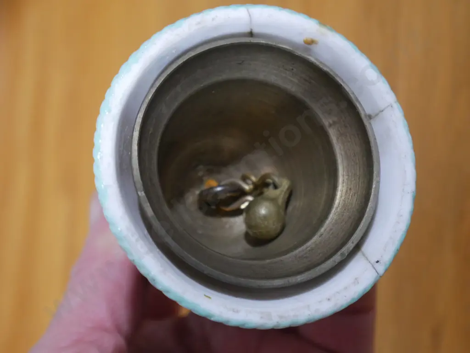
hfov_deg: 23.3
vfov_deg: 17.6
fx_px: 1141
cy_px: 176
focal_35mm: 84
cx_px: 235
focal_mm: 42
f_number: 5.6
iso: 2500
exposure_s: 1/100
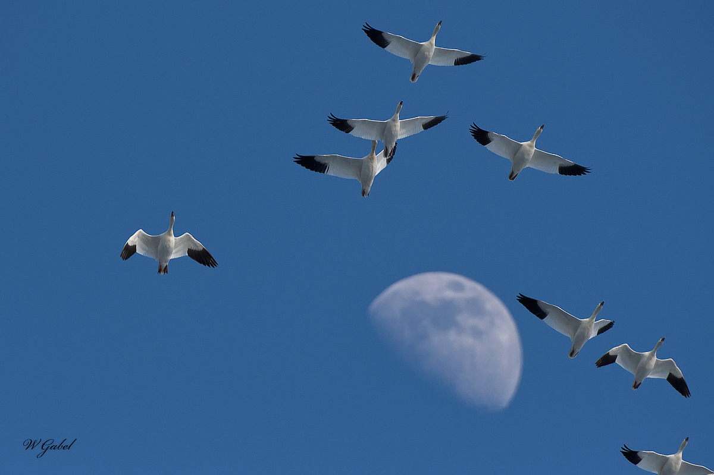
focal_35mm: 750
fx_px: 14868
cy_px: 238
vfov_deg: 1.8
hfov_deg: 2.8
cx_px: 357
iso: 1800
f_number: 8
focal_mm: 500
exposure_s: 1/3200
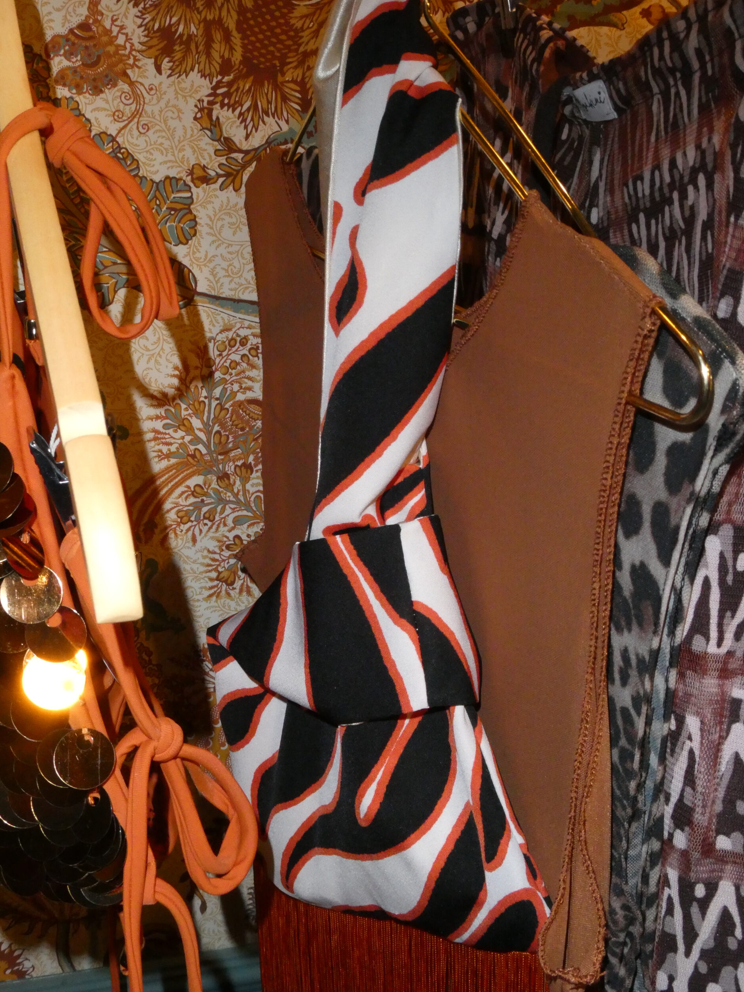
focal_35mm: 41
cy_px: 507
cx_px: 368
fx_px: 1175
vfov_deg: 45.8
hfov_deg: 35.1
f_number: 6.3
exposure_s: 1/60
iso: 800
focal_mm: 7.2
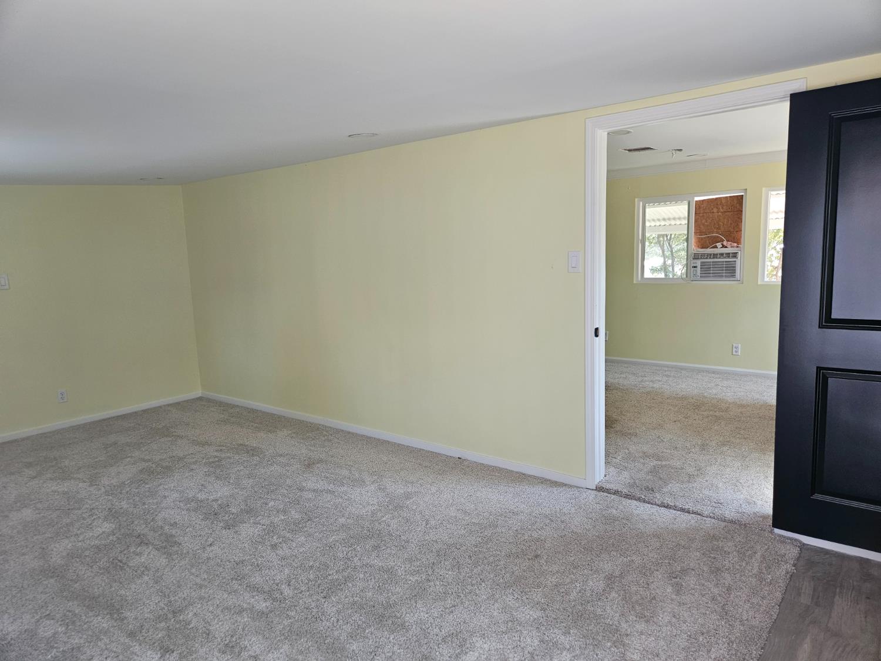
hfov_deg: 73.9
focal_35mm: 23
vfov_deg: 58.9
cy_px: 330
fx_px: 585
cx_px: 440
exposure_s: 1/180
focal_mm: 5.4
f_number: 1.8
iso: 125
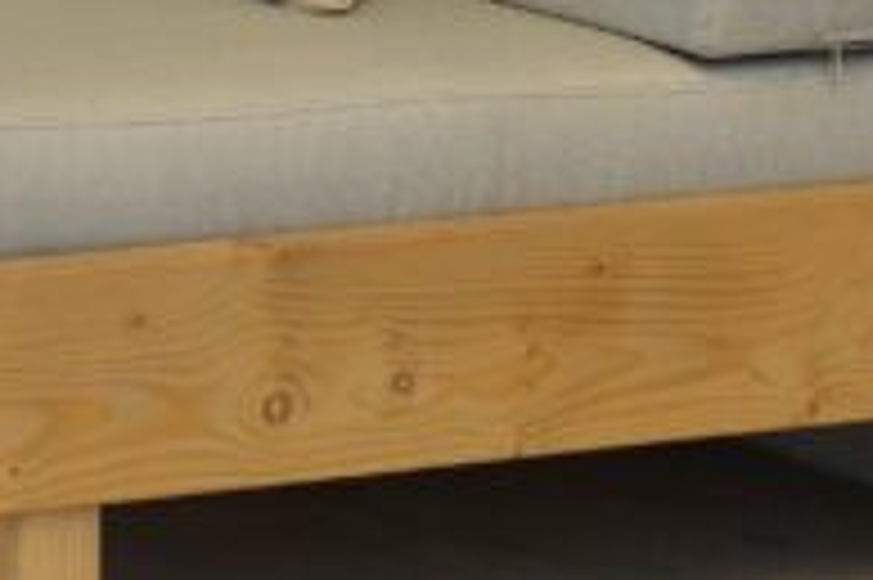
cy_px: -704
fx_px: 5112
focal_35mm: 211
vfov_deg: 6.3
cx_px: -914
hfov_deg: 9.1
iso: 400
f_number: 5.6
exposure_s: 1/1600
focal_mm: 26.5
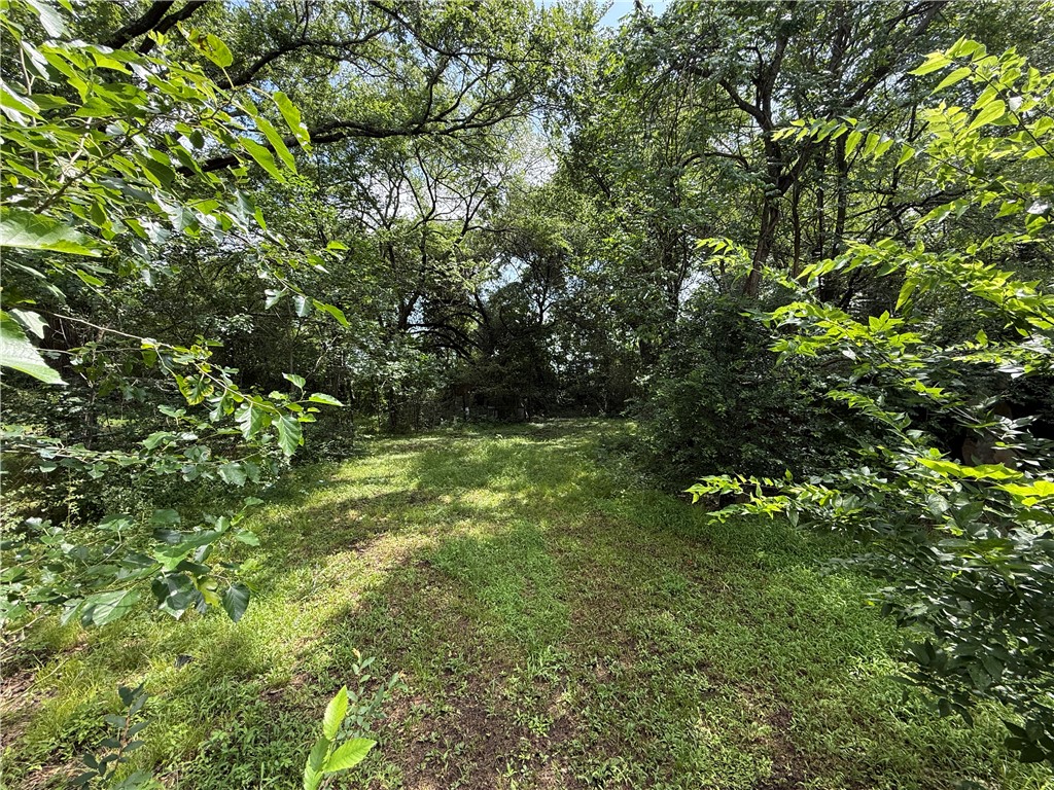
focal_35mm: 14
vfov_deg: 85.7
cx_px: 527
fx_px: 426
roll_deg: +0.9
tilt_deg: +0.7
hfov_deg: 102.1
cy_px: 395
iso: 64
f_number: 2.2
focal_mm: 2.22
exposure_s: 1/351
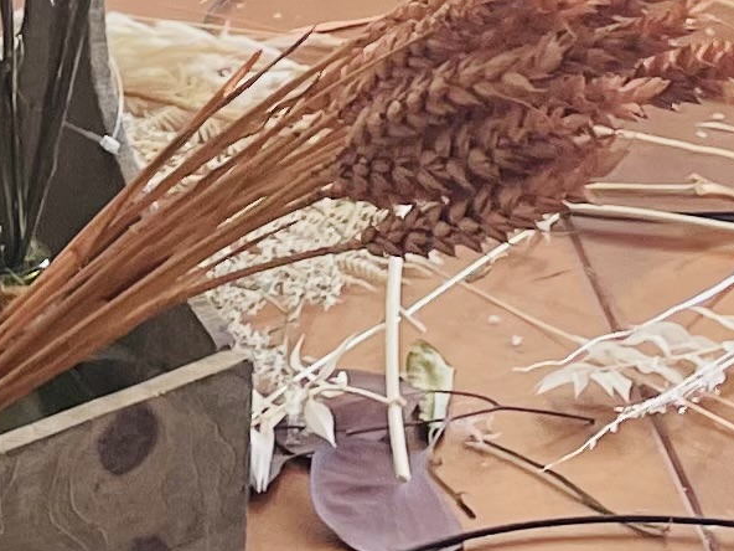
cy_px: -787
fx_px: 3753
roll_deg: -1.9
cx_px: -249
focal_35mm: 177
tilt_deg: -8.0
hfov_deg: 10.9
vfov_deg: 7.8
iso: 32
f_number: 1.6
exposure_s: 1/129
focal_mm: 4.2
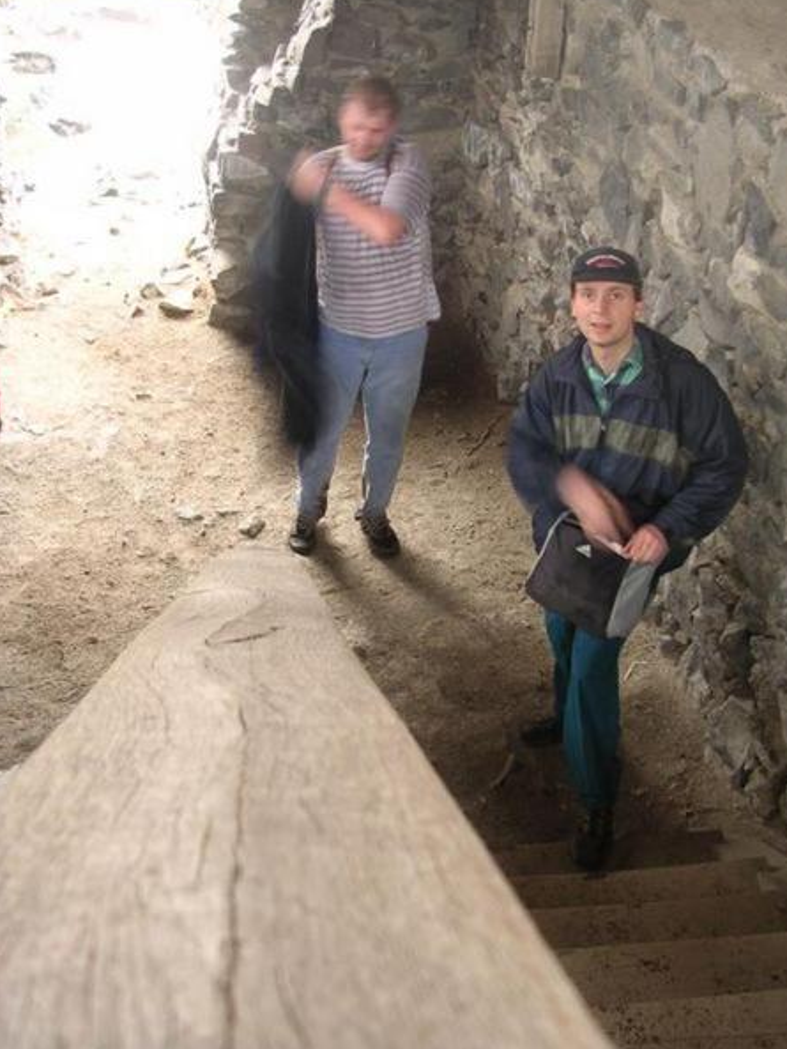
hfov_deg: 35.1
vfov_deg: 45.7
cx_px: 417
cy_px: 488
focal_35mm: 41
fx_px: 1242
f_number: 2.8
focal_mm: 5.8
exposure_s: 1/5.6
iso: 100
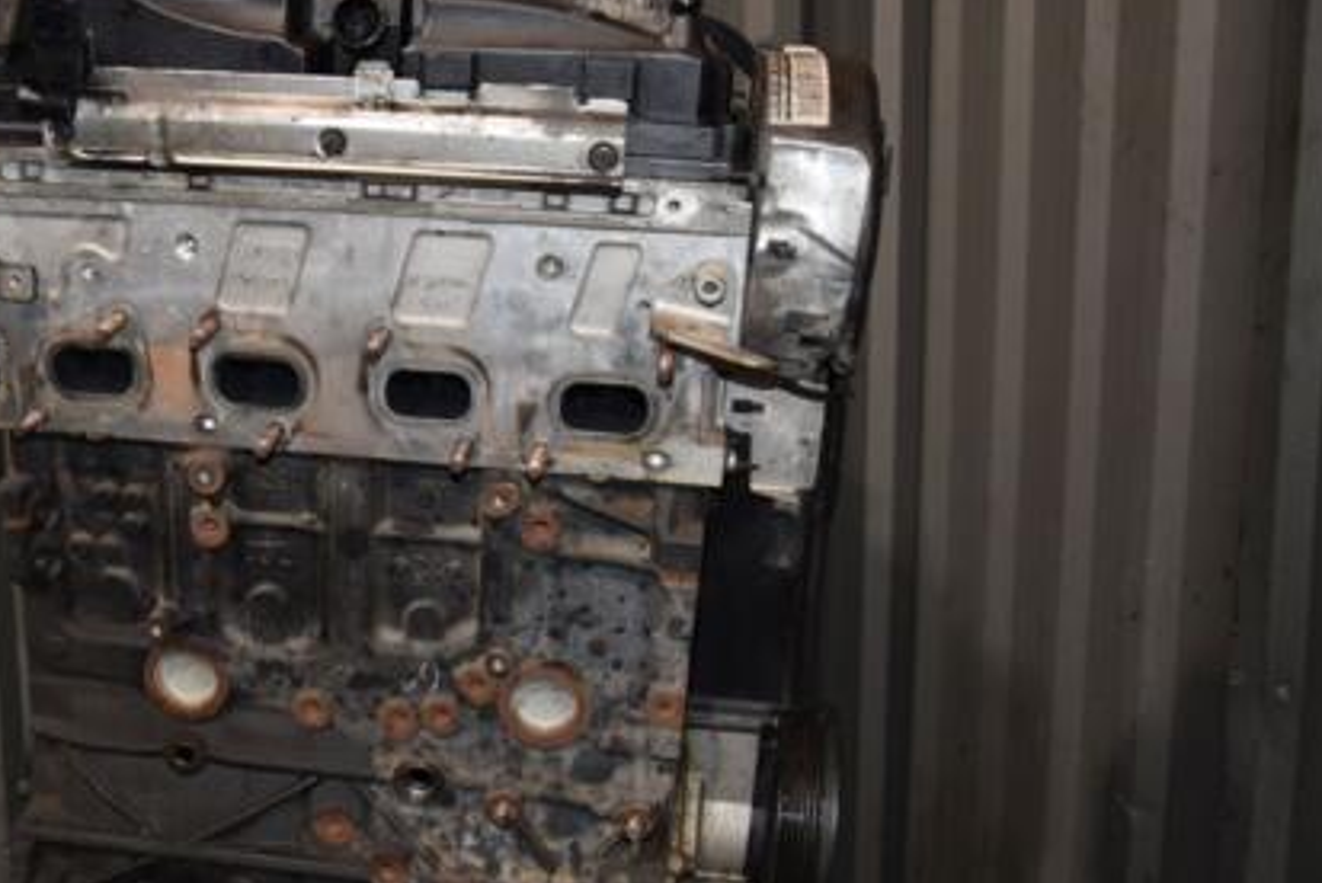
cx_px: 407
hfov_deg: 42.2
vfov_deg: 29.3
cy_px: 560
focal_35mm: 46
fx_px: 1680
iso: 800
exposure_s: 1/60
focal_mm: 21
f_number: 5
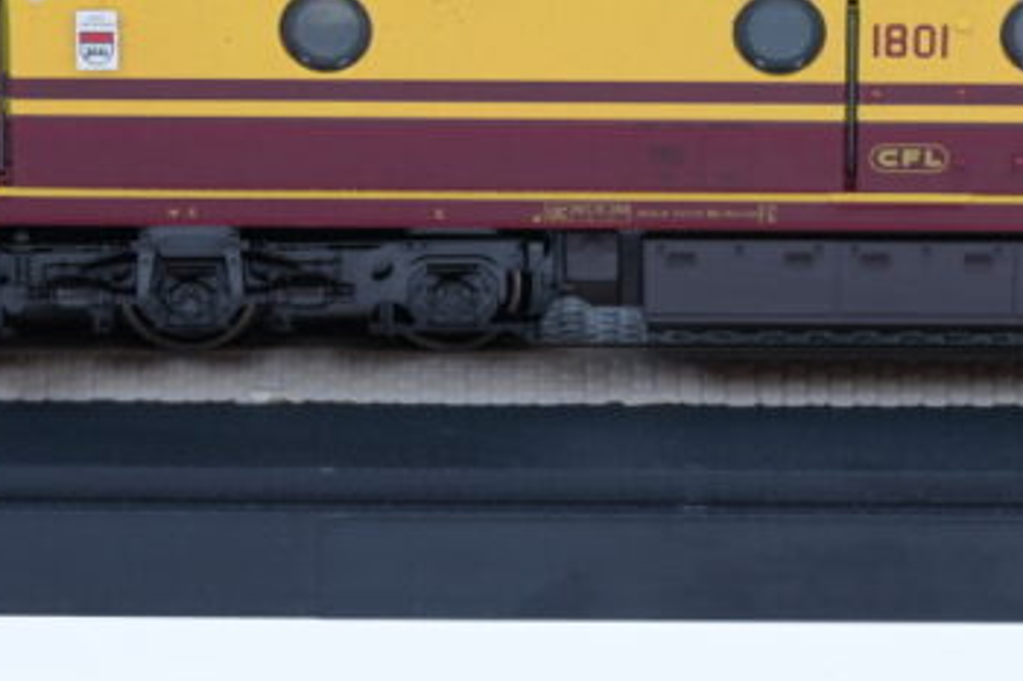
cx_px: 894
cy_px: 108
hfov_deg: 7.8
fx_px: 7470
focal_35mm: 263
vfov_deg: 5.2
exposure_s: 1/60
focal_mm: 90
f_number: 6.3
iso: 800
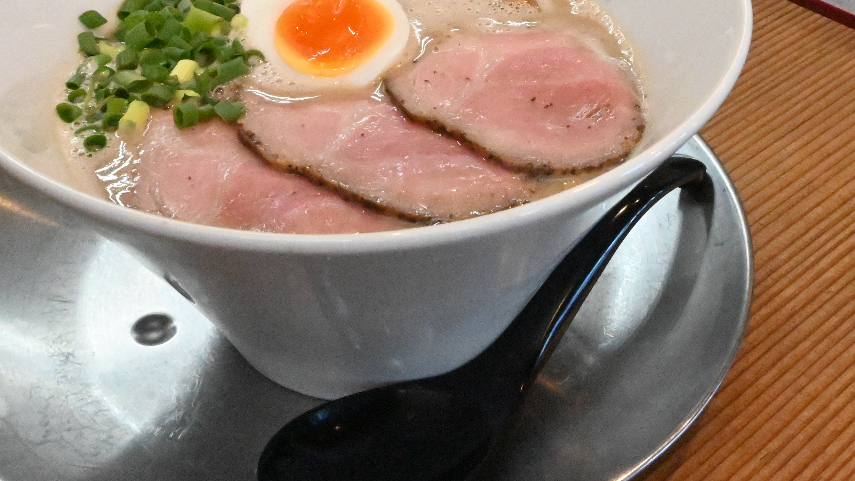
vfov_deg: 21.1
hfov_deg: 37.1
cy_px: 55
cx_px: 524
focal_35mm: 56
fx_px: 1267
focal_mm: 21
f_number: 18
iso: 20000
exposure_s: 1/200
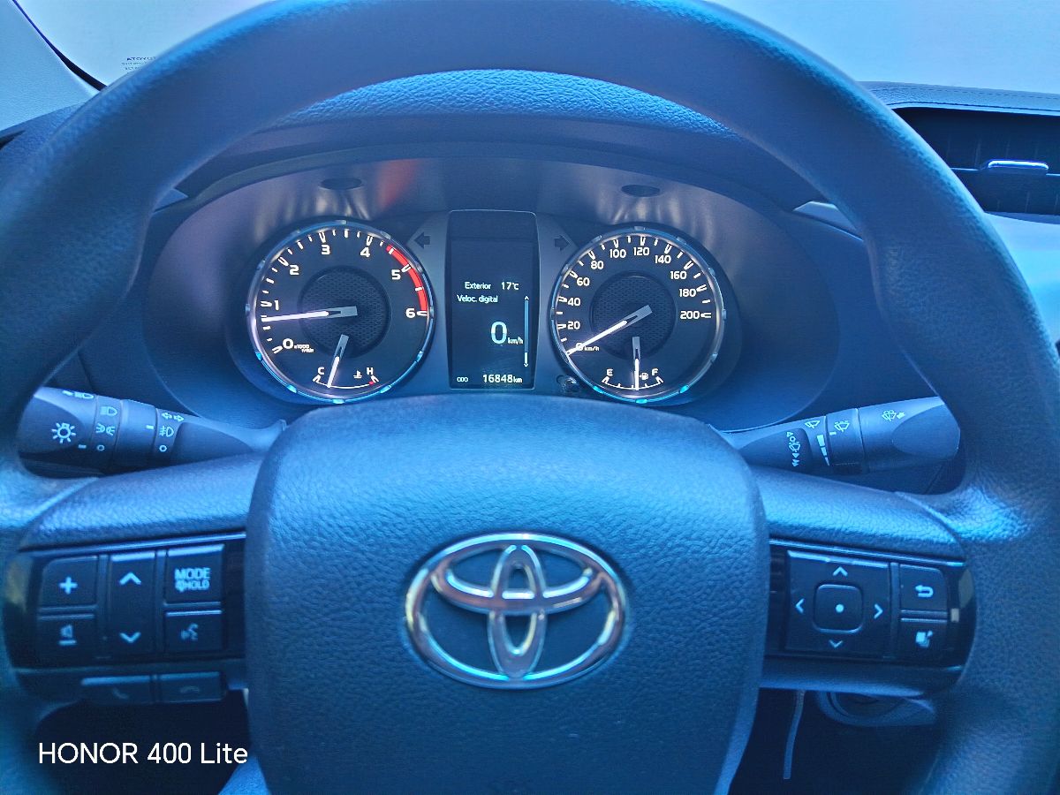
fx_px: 735
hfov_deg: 71.6
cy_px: 398
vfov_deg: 56.8
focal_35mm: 24
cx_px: 530
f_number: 1.75
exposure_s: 1/30
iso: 2003
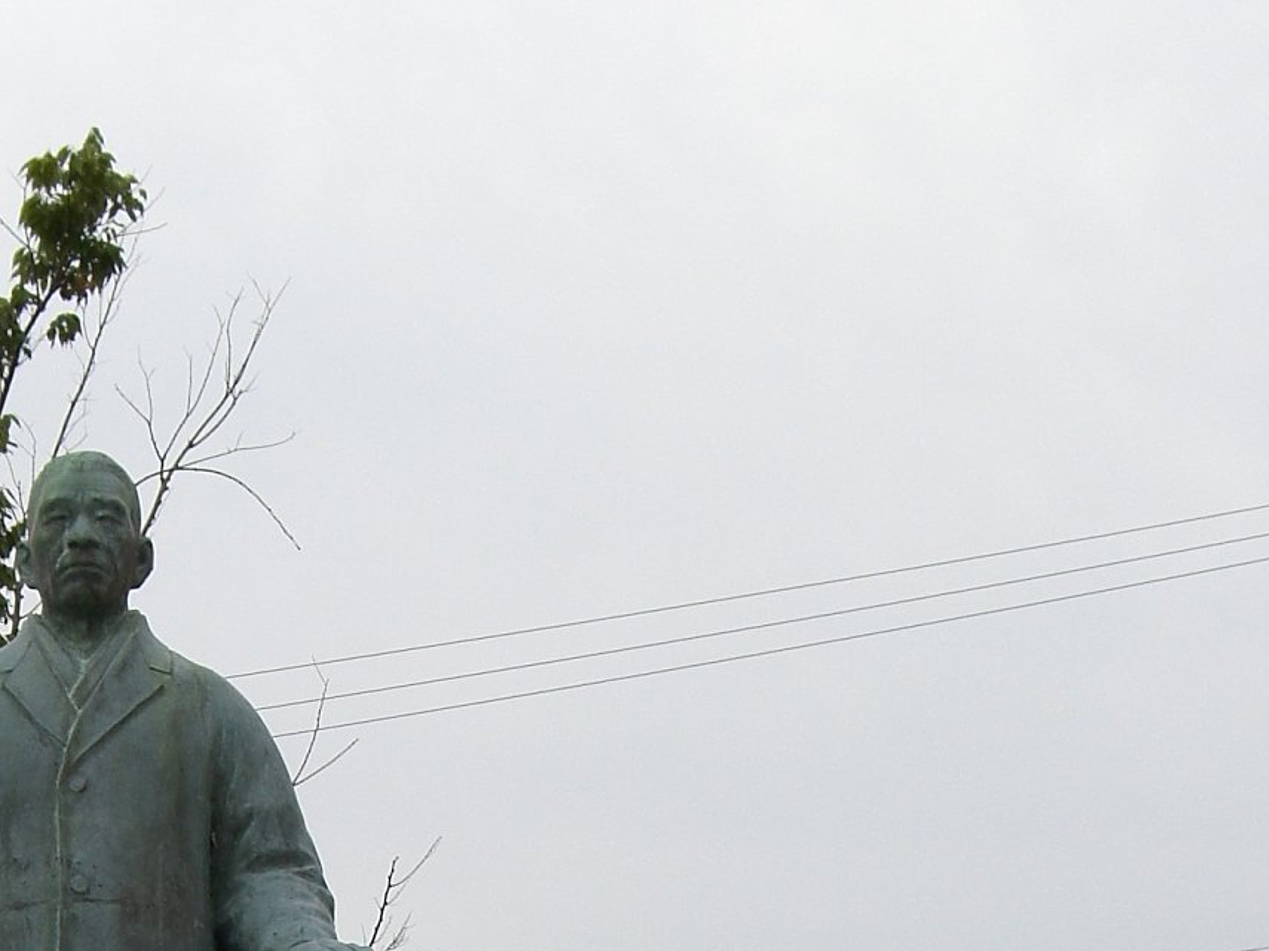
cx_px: 190
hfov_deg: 21.2
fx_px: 3336
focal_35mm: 91
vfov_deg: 15.7
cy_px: 1089
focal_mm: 6.2
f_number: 4.3
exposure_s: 1/160
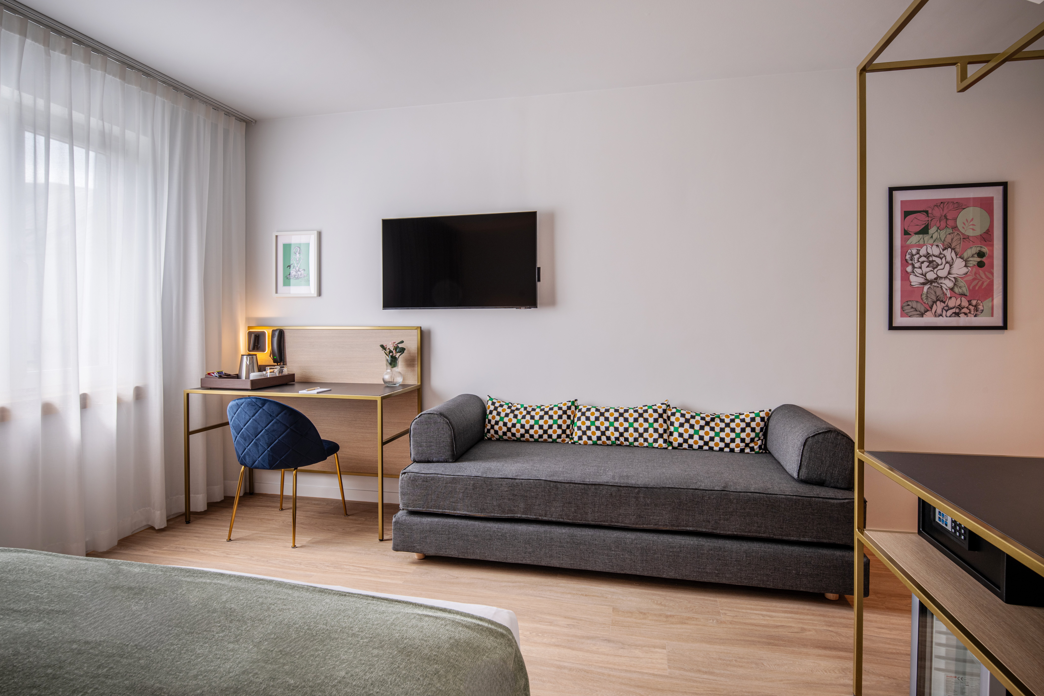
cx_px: 522
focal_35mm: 19
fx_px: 551
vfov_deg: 64.6
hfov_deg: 86.9
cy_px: 348
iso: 125
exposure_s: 1/25
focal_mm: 19
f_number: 11
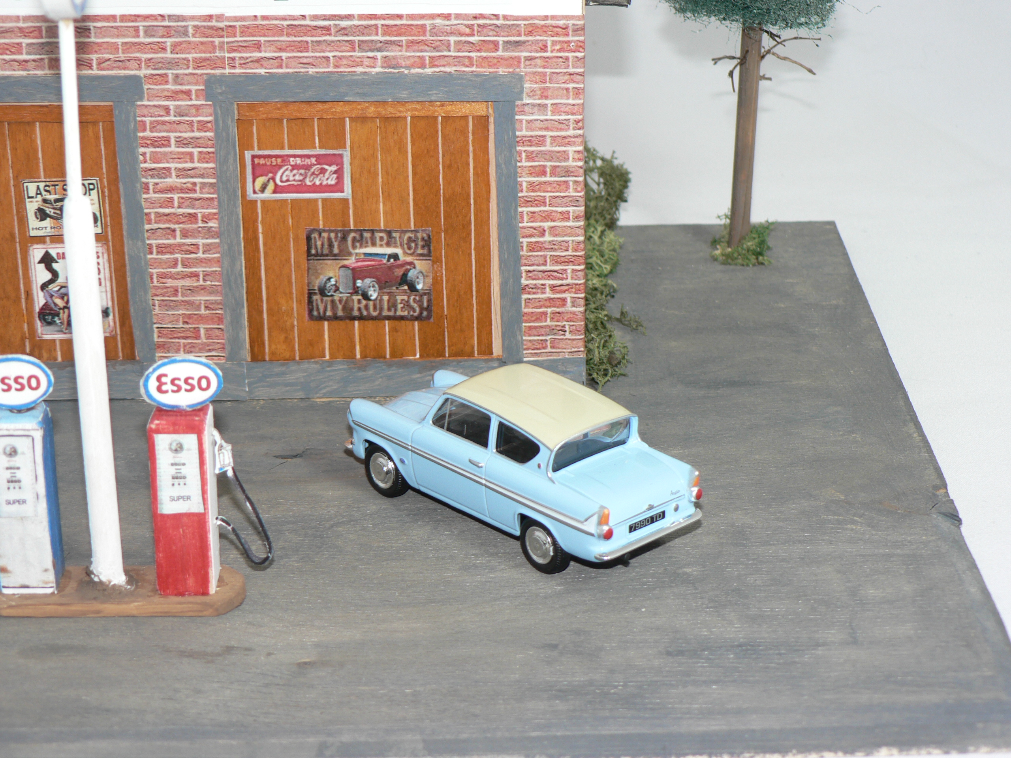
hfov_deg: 25.3
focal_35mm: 77
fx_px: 2249
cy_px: 379
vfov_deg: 19.1
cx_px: 506
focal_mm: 12.9
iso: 80
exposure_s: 1/60
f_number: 3.2
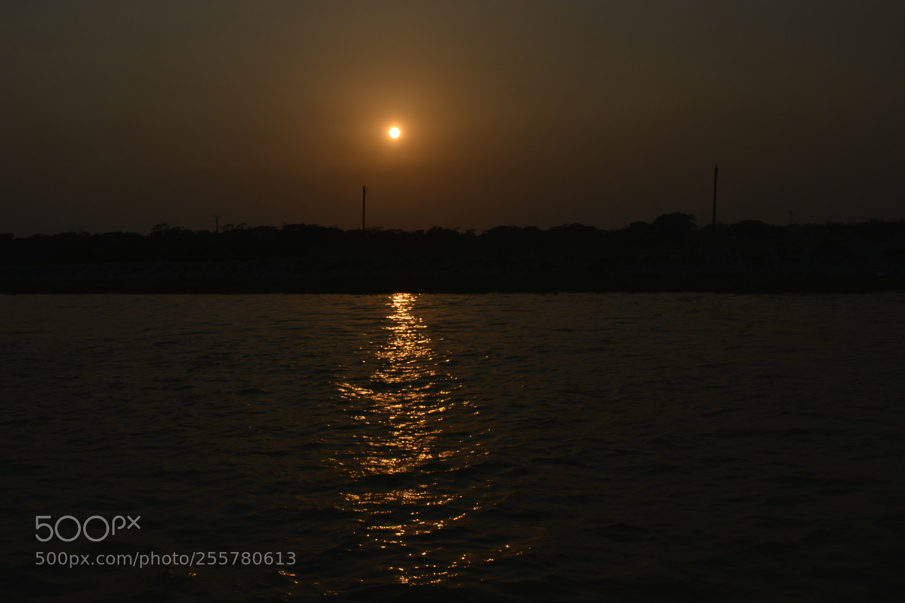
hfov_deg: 55.1
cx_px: 452
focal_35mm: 34
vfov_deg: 38.3
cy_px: 302
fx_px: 867
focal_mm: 23
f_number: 10
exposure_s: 1/2000
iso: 100
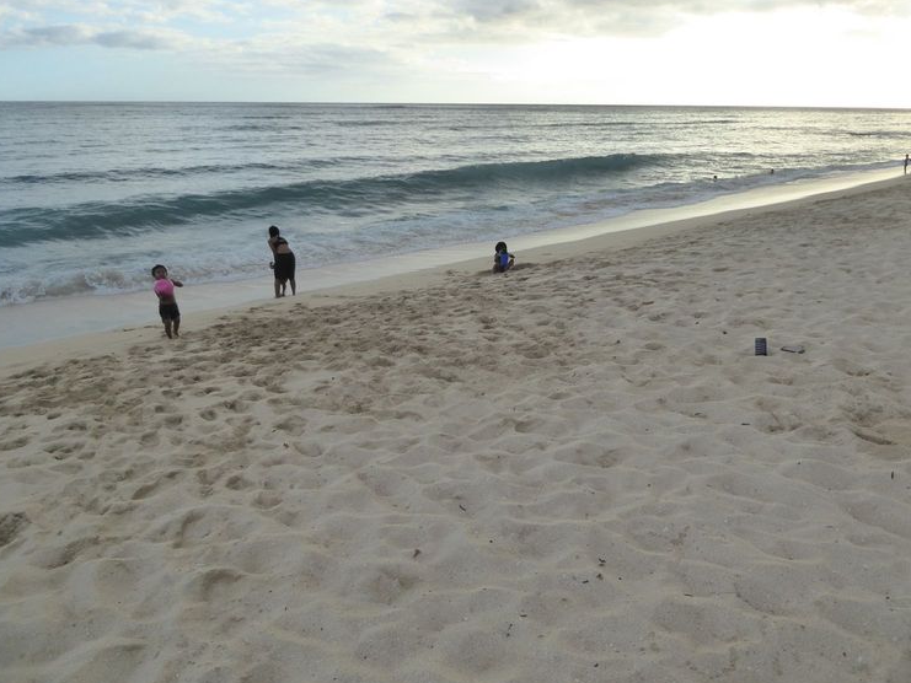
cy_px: 322
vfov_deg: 51.3
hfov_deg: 65.3
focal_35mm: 27
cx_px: 478
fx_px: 711
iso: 160
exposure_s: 1/640
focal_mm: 4.3
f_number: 3.3
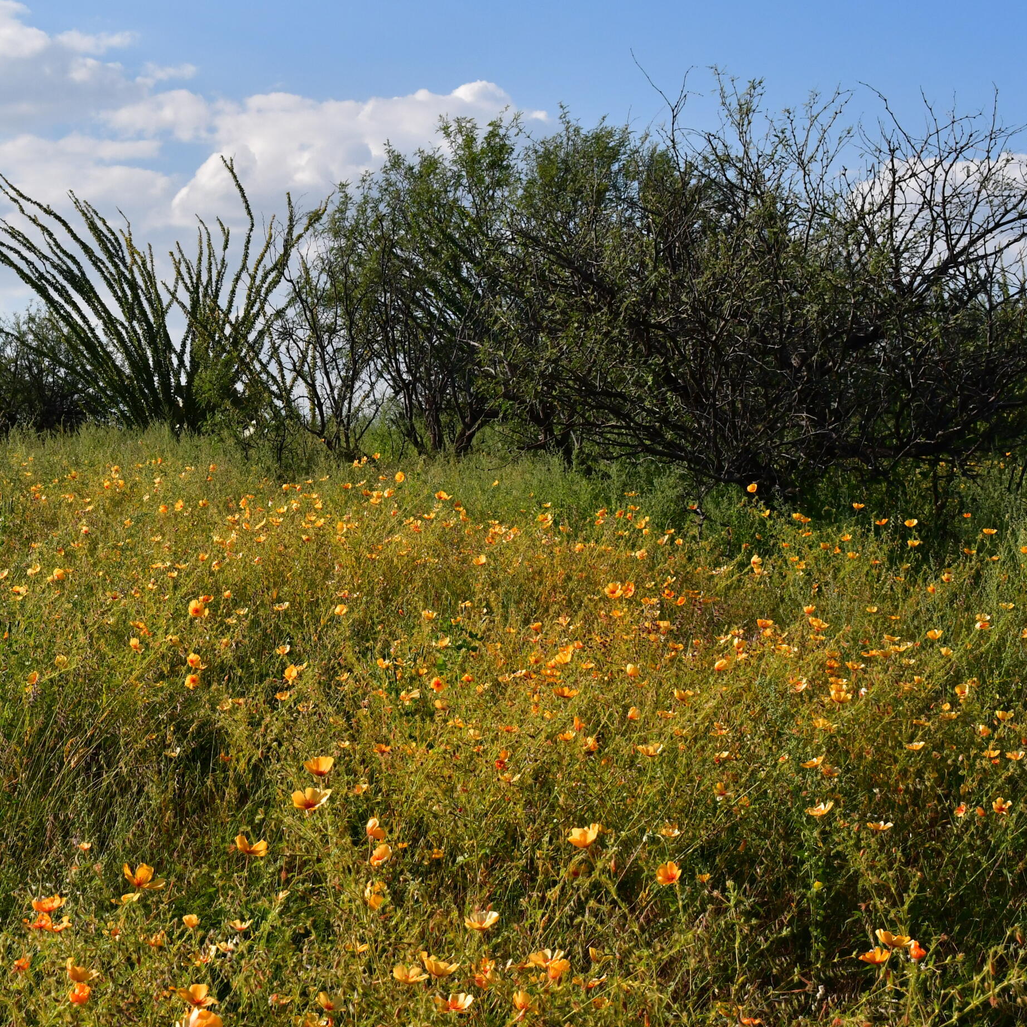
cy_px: 514
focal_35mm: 79
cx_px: 247
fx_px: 2652
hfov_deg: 21.7
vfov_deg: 21.9
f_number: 13
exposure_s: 1/1250
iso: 800
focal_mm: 38
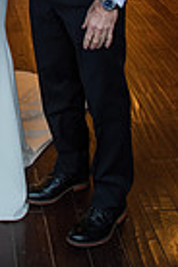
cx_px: -39
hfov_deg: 16.7
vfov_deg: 21.3
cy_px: -147
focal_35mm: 78
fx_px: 578
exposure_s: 1/200
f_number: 3.2
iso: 640
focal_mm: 24
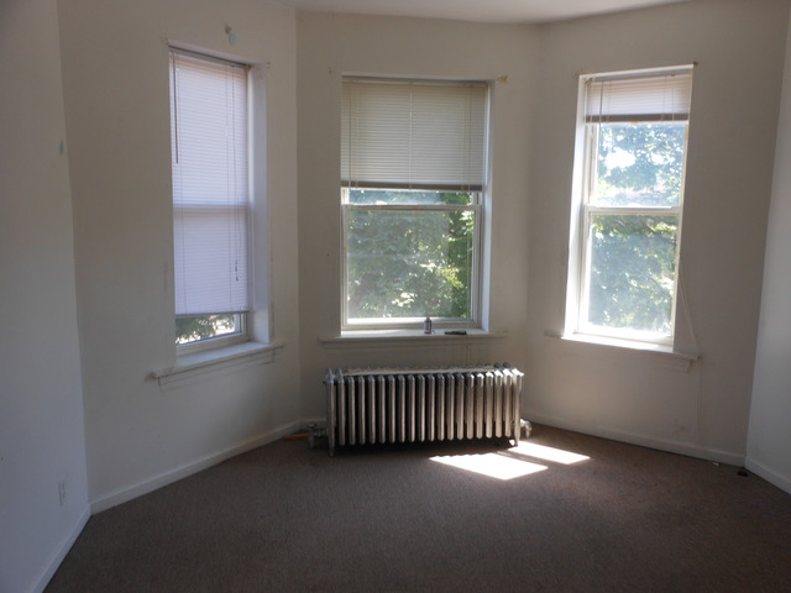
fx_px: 640
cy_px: 296
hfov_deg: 63.4
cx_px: 396
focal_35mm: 28
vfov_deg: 49.7
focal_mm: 5
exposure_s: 1/40
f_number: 3.7
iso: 80
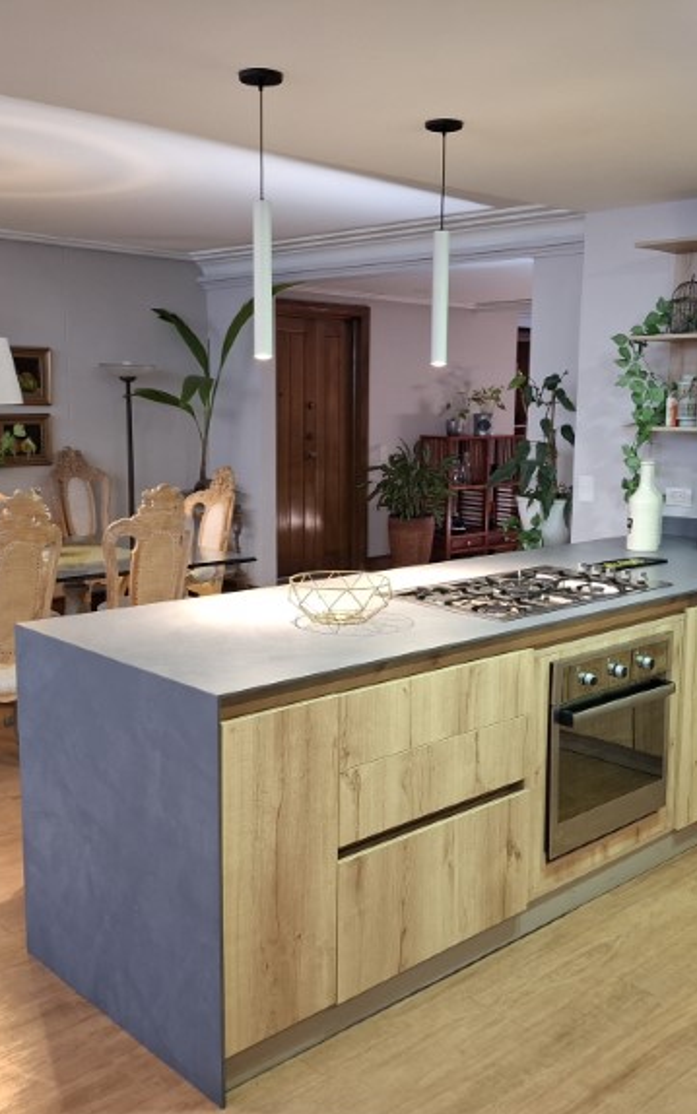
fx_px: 1033
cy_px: 567
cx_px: 386
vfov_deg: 56.7
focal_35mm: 34
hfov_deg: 37.2
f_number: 1.8
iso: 400
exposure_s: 1/33
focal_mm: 5.54
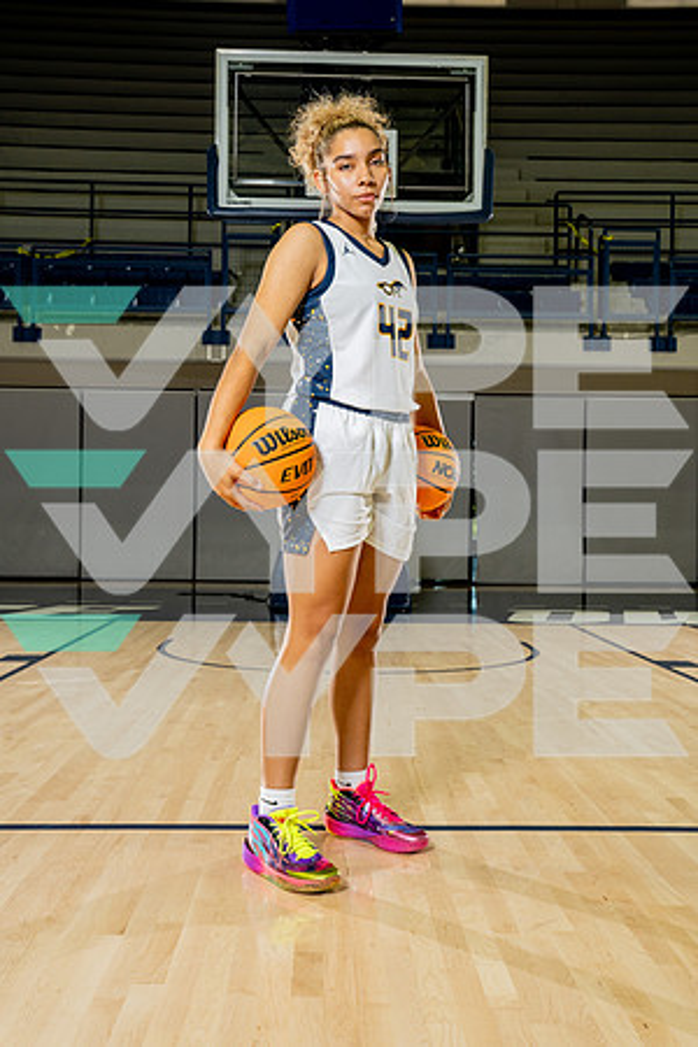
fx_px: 1105
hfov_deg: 35.1
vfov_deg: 50.7
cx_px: 349
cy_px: 524
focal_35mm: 38
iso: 640
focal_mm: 38
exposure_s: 1/250
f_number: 7.1
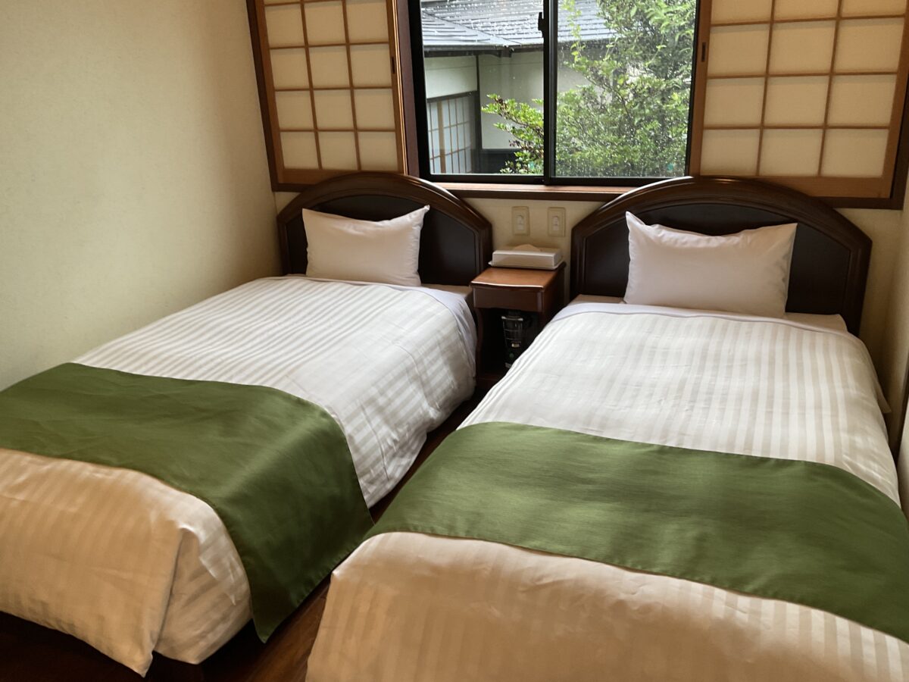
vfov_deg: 48.2
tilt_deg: -18.5
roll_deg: +3.2
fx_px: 762
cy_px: 341
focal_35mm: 29
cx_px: 454
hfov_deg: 61.7
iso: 64
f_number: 1.8
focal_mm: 3
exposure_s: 1/60
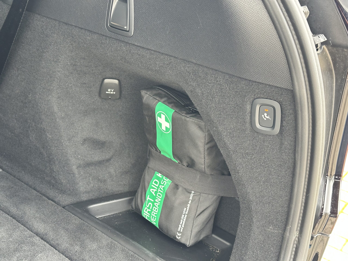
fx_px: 483
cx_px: 174
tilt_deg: -24.9
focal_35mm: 48
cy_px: 130
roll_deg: -4.6
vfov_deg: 30.3
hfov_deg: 39.7
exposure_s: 1/60
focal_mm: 6.86
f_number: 1.78
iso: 160
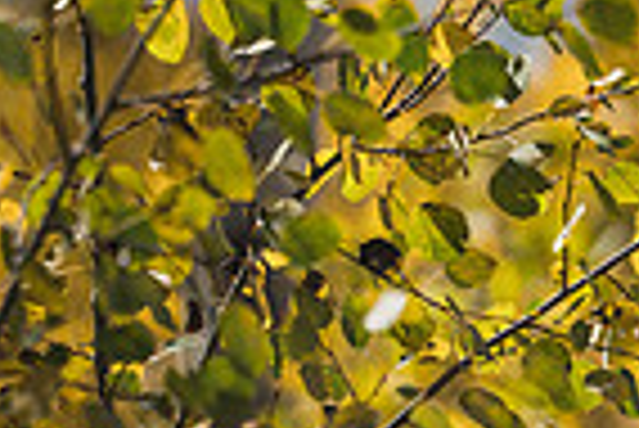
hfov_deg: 3.1
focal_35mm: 671
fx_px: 11922
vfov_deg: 2.1
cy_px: 313
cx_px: 718
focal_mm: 143
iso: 100
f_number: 2
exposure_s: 1/3200
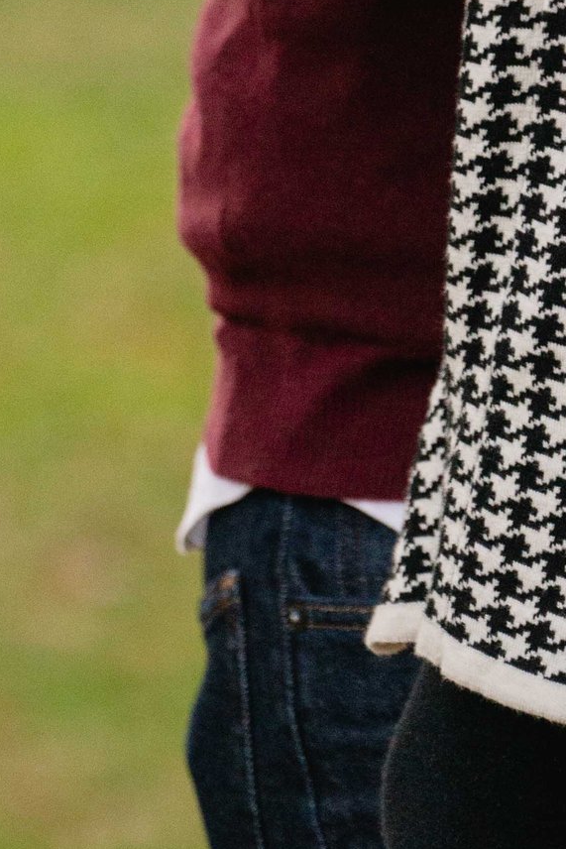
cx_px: 441
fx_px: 12894
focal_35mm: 547
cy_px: -980
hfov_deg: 2.5
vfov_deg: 3.7
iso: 1250
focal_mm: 125
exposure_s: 1/500
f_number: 4
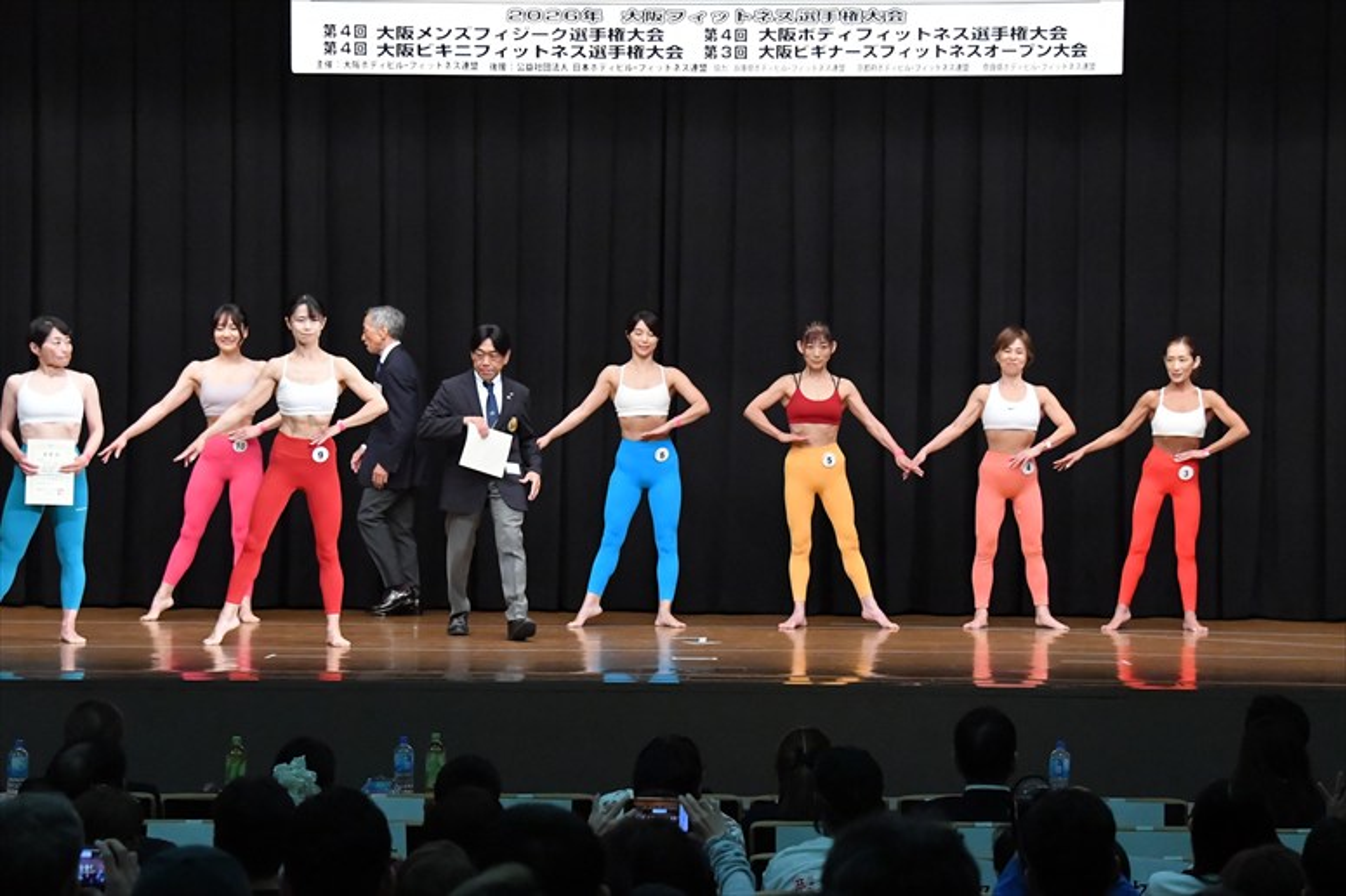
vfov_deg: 12.7
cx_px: 673
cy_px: 448
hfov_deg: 18.9
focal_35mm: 108
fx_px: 4036
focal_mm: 72
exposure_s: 1/400
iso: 8000
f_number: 5.6
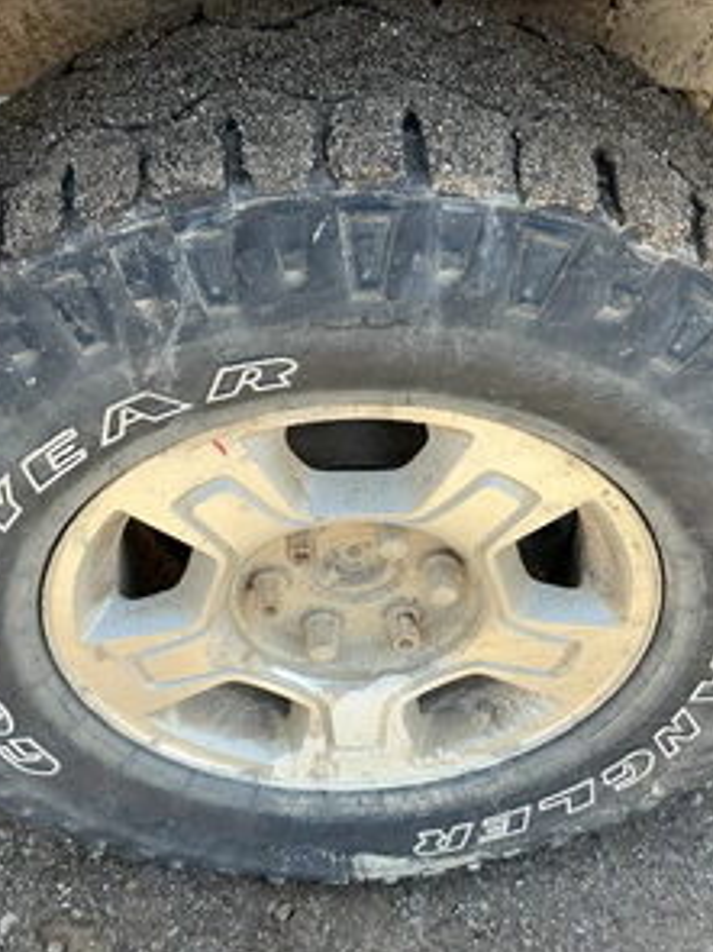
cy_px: 474
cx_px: 387
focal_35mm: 38
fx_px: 1044
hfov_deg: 37.7
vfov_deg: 49.0
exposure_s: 1/234
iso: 25
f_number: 1.8
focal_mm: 3
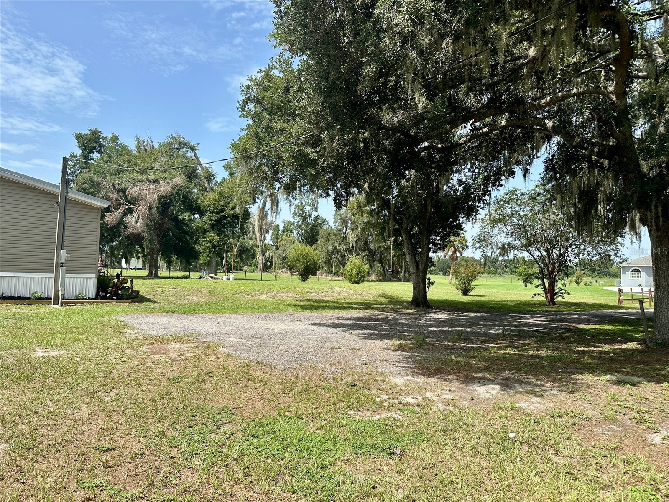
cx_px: 334
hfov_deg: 71.6
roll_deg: -2.6
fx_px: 464
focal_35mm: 24
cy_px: 251
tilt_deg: +2.3
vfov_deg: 56.8
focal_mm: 6.86
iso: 80
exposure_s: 1/2809
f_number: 1.78
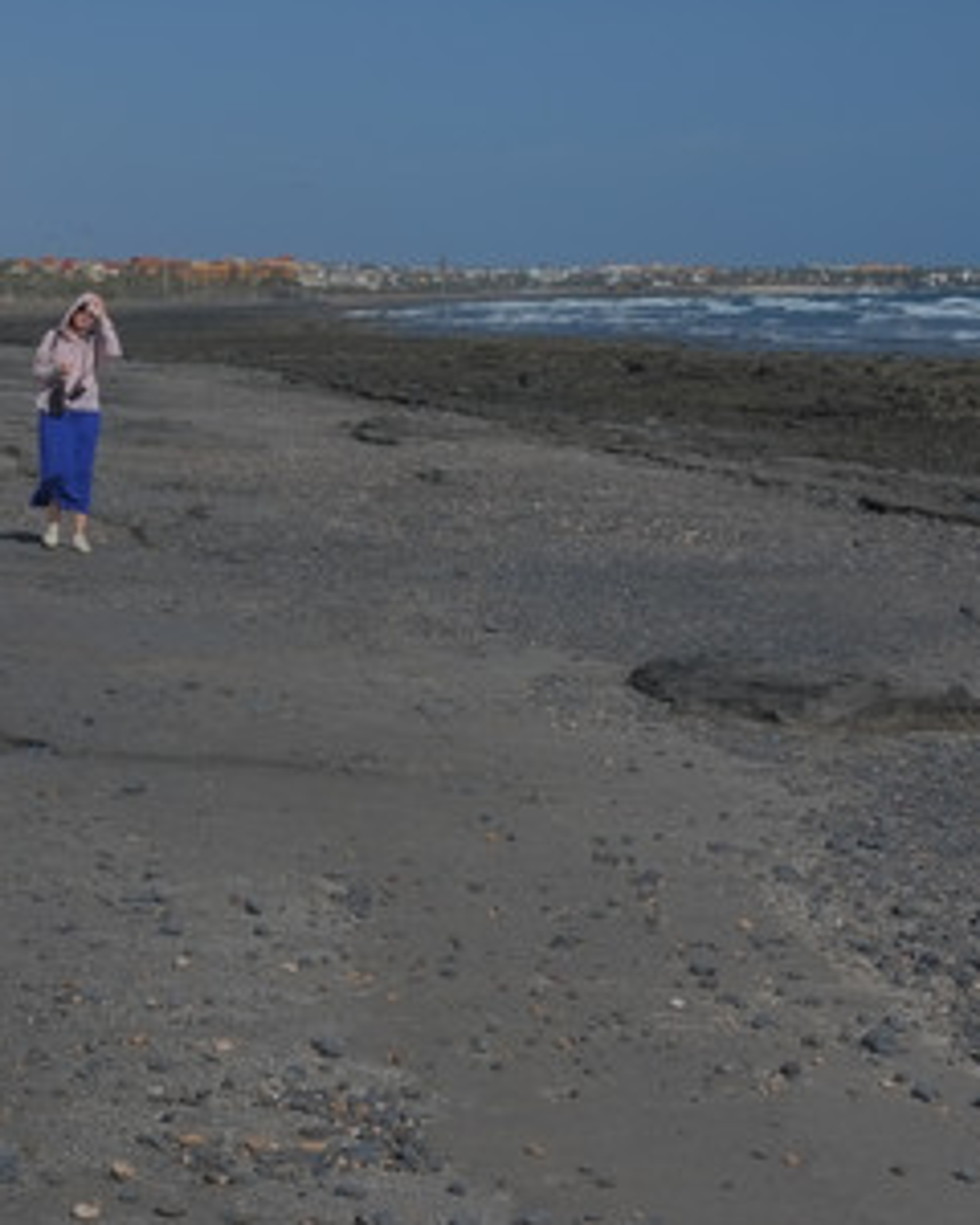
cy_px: 472
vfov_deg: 23.2
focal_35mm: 82
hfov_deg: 18.7
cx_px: 323
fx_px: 2973
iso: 200
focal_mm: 27
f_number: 5.6
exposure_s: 1/2500
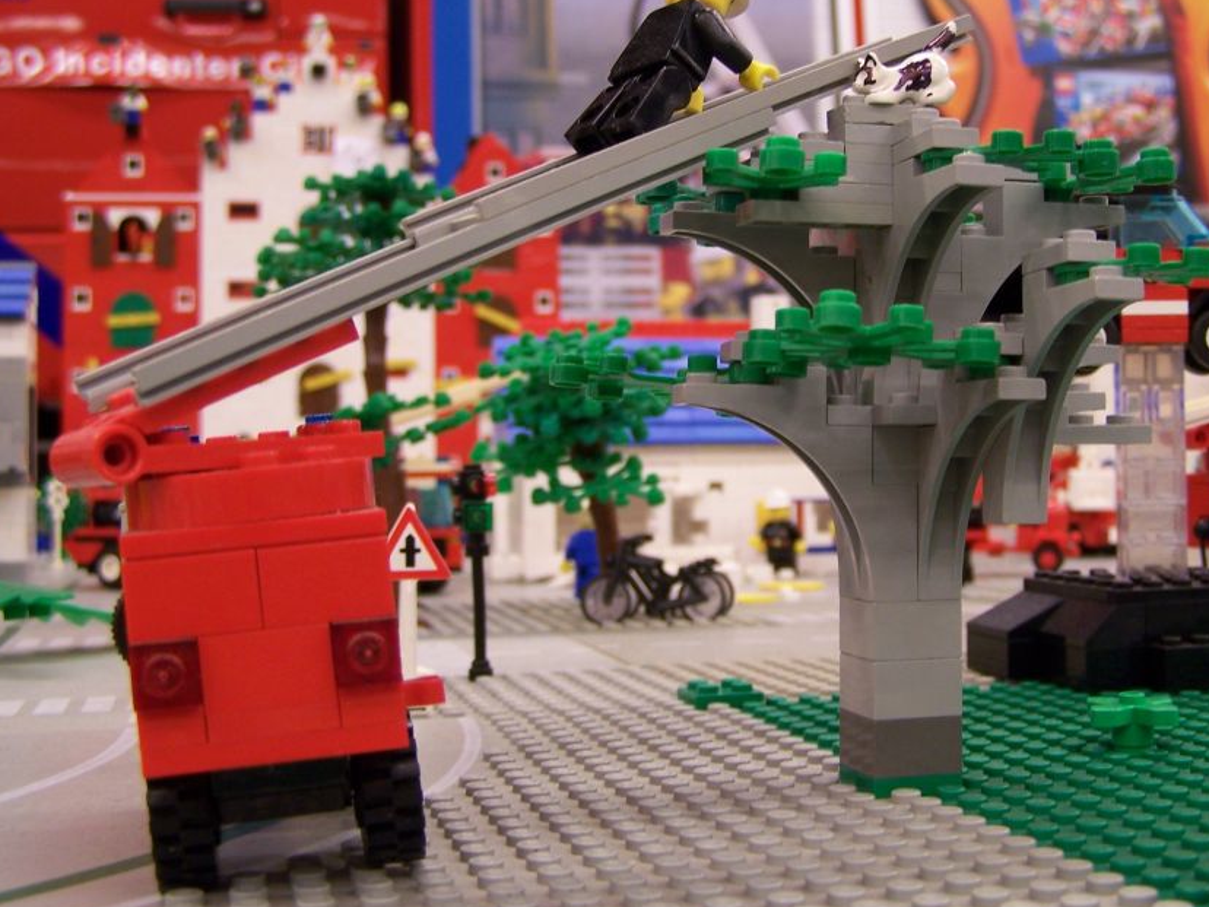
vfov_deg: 30.8
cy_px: 365
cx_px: 713
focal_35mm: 47
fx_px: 1642
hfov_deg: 40.3
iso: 80
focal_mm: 6.3
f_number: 2.8
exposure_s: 1/4
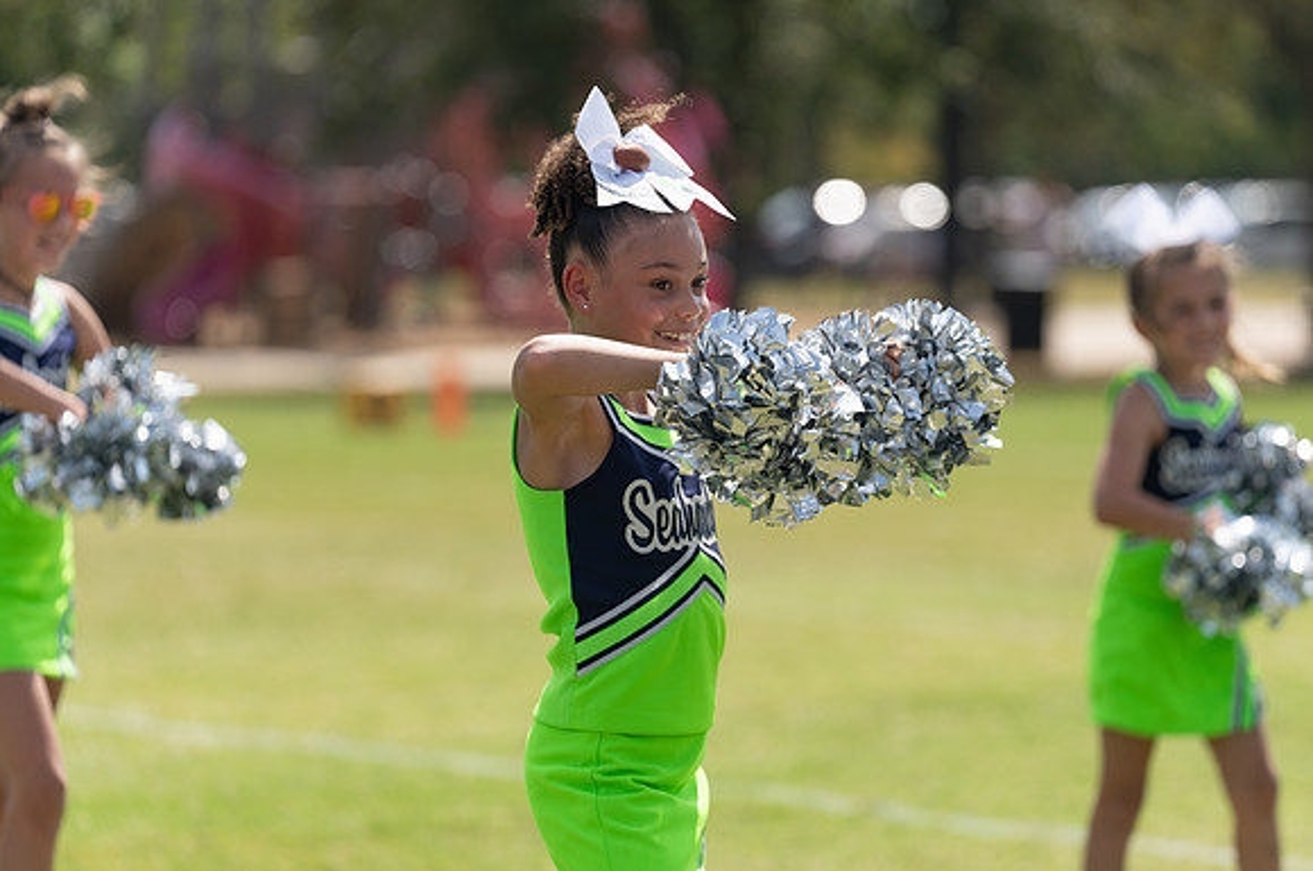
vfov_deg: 6.6
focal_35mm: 208
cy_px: 417
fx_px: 7580
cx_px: 683
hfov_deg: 9.9
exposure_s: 1/1600
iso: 160
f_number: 4
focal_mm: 200
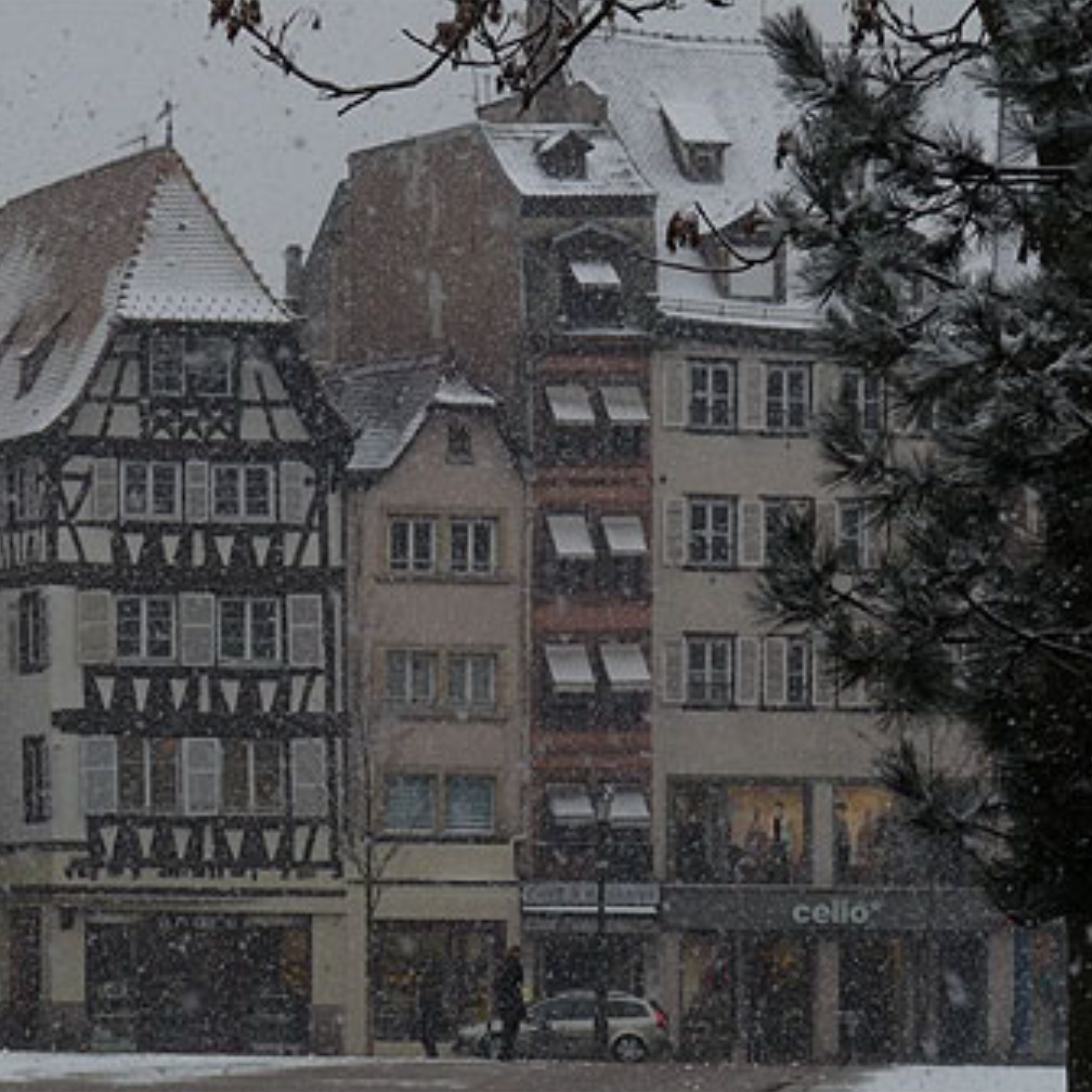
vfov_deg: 8.8
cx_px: 523
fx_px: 7067
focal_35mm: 198
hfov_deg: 8.8
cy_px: 546
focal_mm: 29.7
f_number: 5.6
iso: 100
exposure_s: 1/250
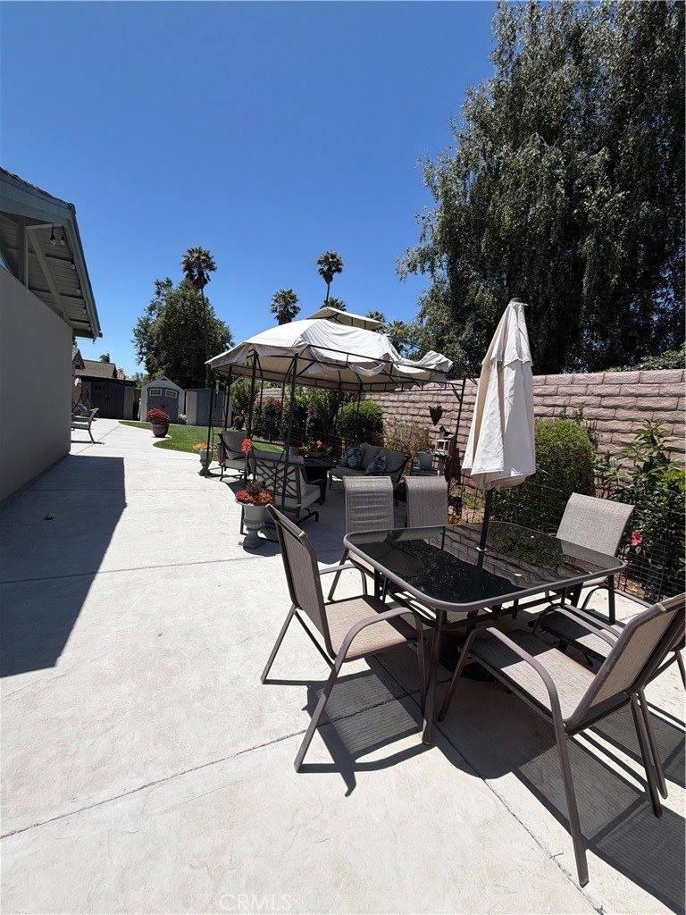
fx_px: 370
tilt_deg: -5.7
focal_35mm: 14
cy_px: 458
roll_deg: -6.3
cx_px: 343
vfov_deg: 102.1
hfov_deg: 85.7
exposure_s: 1/1285
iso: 20
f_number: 2.2
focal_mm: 2.22
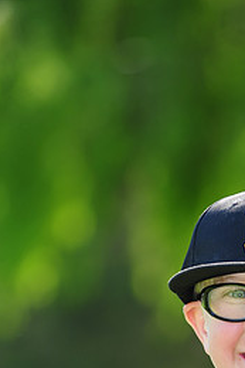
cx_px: 259
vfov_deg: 5.0
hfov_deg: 3.3
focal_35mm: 413
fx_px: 4221
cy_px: 409
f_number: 4.5
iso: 200
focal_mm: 185
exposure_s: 1/320
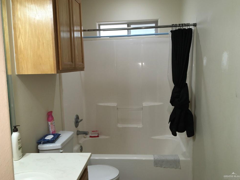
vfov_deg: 46.8
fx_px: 208
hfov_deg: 60.0
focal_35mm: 30
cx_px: 122
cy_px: 88
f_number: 2.2
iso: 25
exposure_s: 1/30
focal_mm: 4.15
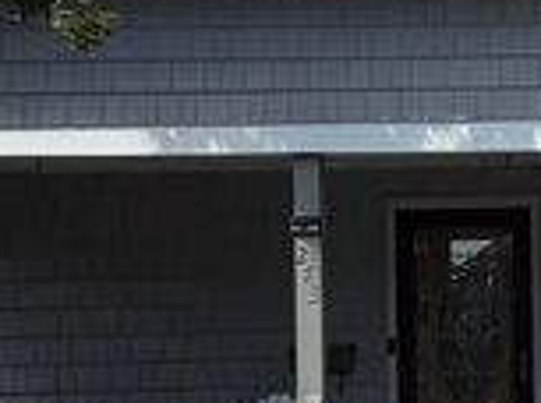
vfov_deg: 9.1
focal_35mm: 161
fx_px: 2510
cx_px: 873
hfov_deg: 11.6
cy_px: 399
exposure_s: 1/3953
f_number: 1.78
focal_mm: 6.76
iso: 100
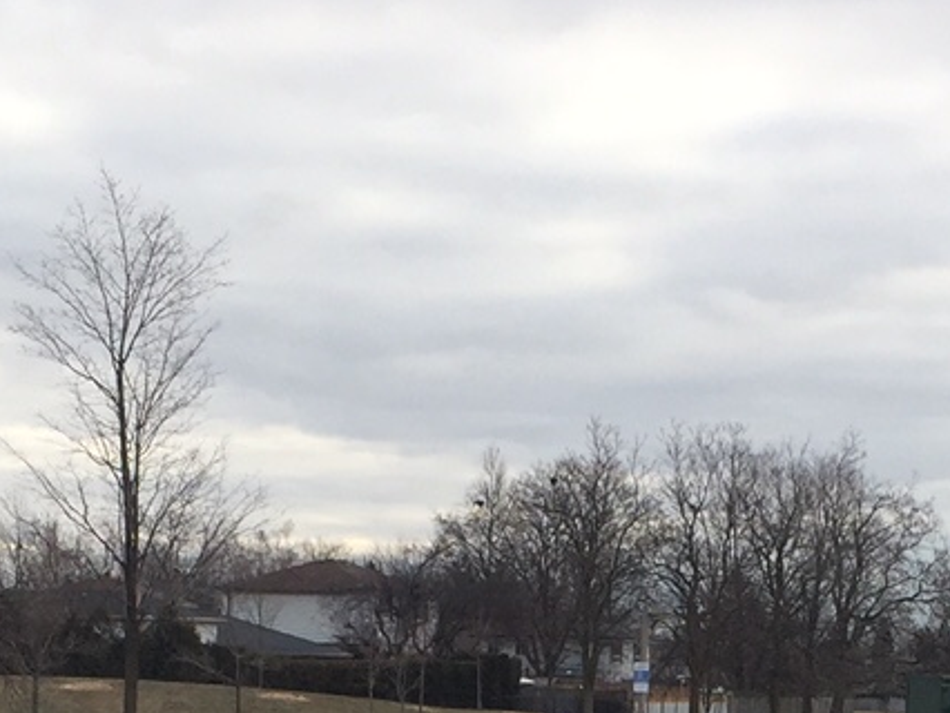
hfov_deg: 17.7
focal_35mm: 111
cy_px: 1105
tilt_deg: -8.7
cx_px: 640
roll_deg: -1.0
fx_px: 3048
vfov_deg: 12.6
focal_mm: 4.15
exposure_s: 1/824
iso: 32
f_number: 2.2
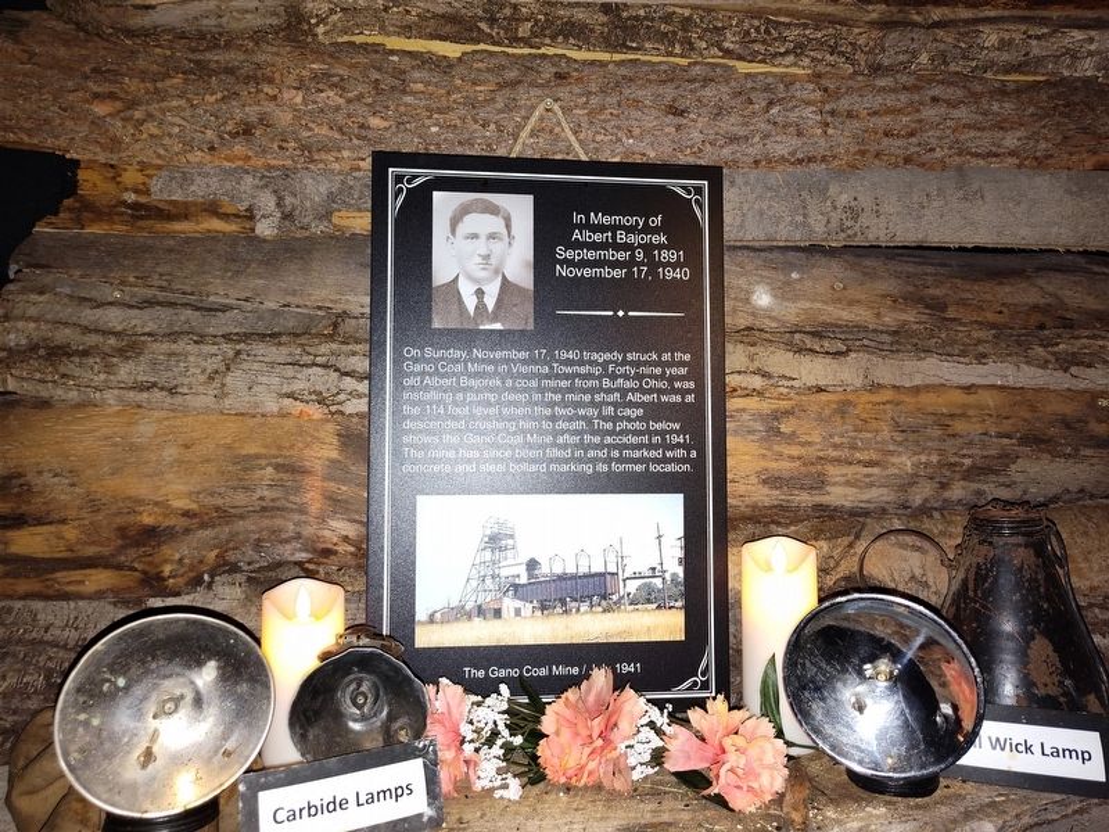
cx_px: 554
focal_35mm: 23
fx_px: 737
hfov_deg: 73.9
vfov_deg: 58.9
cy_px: 416
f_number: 1.8
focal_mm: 5.56
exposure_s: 1/60
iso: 1150
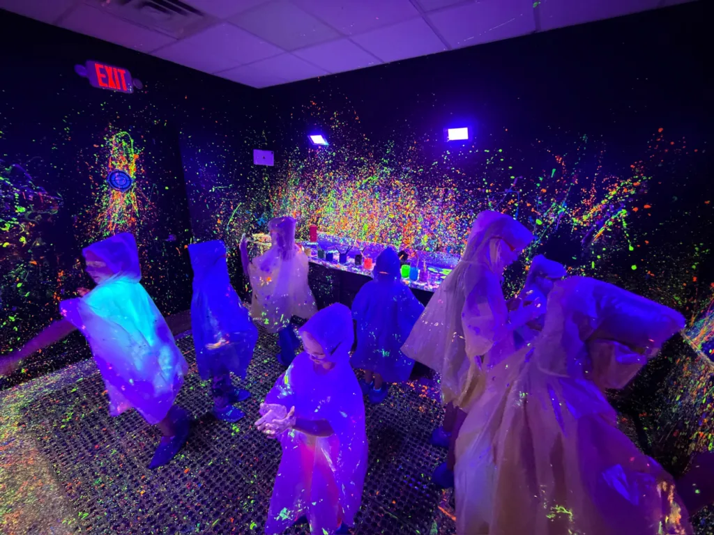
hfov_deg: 102.1
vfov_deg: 85.7
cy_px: 268
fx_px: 289
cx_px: 357
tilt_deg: -18.4
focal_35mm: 14
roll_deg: -2.3
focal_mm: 2.22
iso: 1250
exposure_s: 1/40
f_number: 2.2
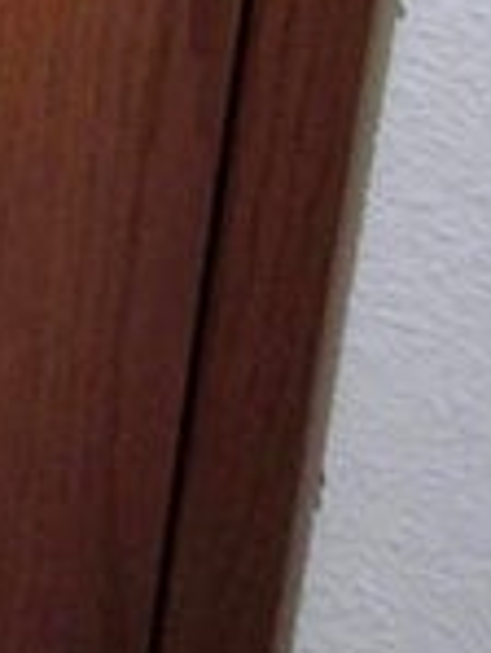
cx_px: -798
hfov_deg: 10.8
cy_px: -933
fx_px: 2077
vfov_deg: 13.2
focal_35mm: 110
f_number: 2.2
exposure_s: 1/24
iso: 250
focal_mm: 1.64
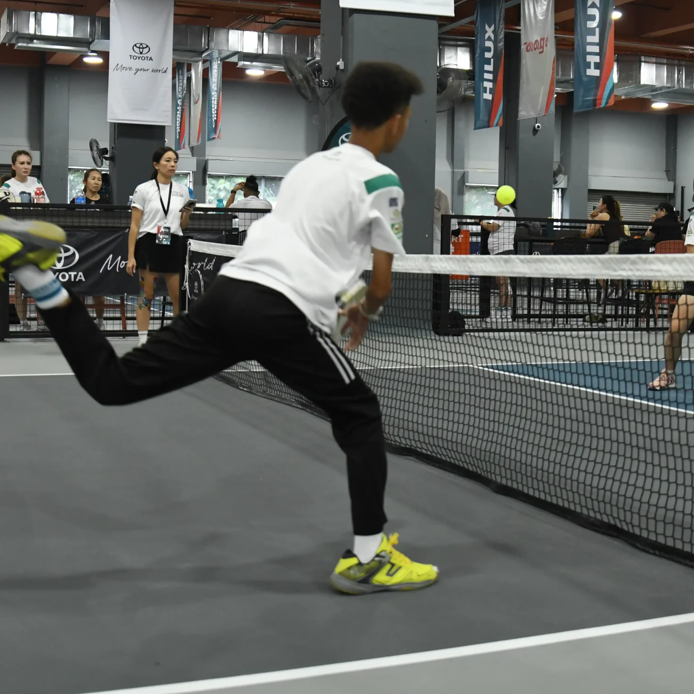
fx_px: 1179
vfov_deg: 32.8
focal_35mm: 52
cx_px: 455
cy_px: 315
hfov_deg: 32.5
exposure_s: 1/320
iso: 2000
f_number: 2.8
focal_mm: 24
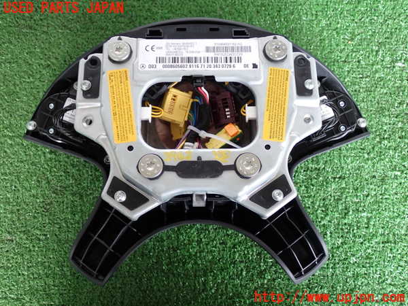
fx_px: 448
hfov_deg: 49.0
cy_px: 153
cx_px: 204
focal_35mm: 38
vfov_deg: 37.7
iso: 200
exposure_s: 1/40
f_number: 2.7
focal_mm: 6.83
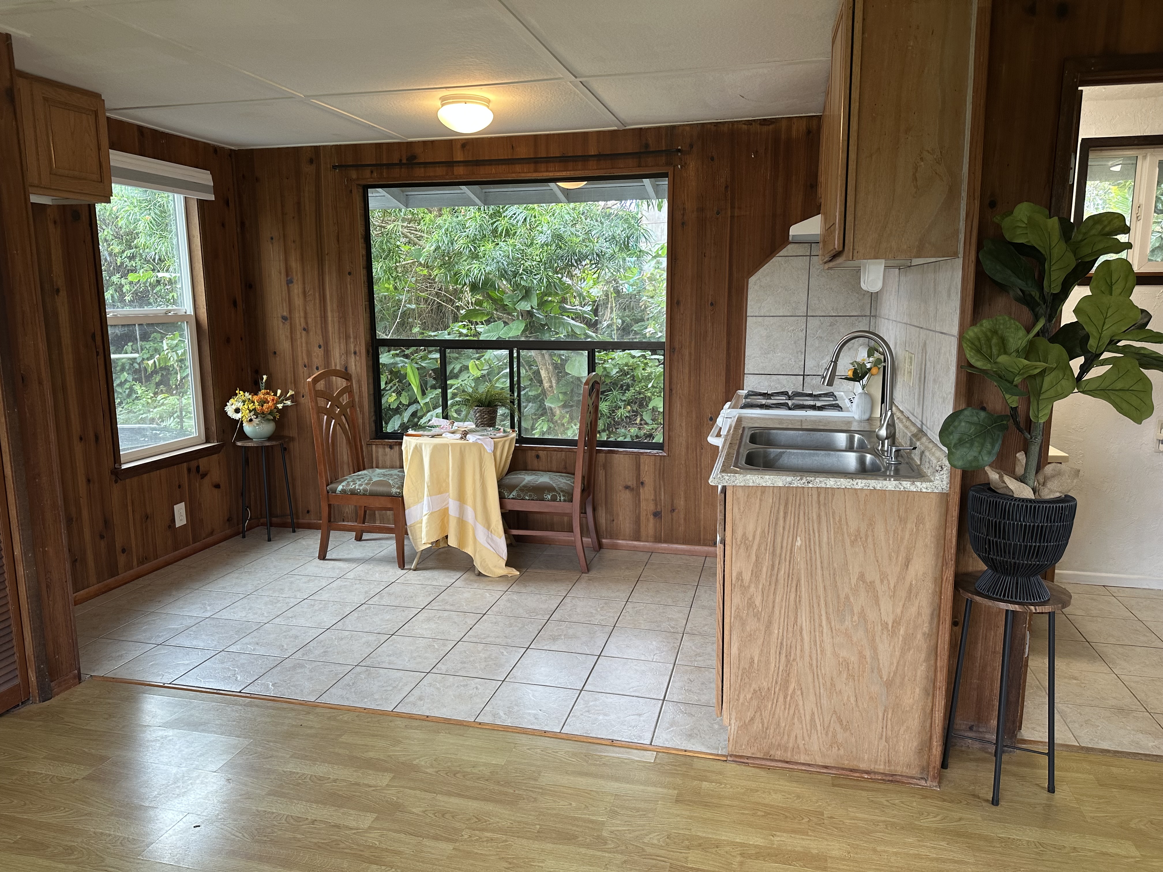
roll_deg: -0.2
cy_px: 436
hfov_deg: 71.6
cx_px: 582
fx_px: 806
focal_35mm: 24
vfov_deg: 56.8
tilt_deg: -10.5
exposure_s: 1/120
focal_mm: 6.86
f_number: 1.78
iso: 125
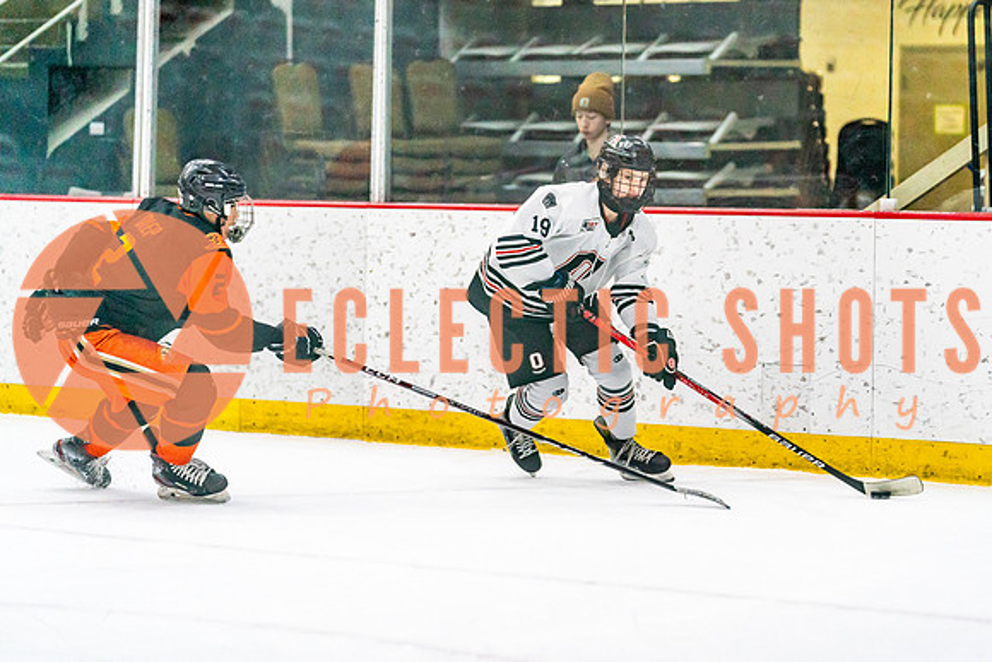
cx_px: 600
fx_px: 4268
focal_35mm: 155
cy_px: 330
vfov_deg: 8.9
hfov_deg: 13.2
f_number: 2.8
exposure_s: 1/1250
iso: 3200
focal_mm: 128
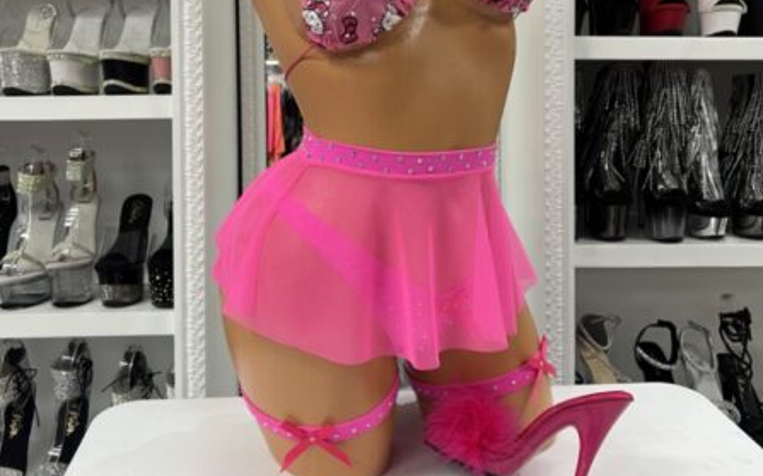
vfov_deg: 33.6
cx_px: 382
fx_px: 769
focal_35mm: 37
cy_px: 106
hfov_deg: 52.8
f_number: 1.5
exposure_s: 1/60
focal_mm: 5.7
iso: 100
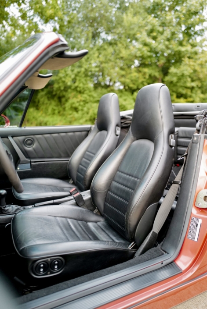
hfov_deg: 46.5
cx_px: 104
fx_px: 241
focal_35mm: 28
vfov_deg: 65.4
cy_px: 154
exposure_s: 1/50
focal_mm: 28
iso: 500
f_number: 1.7
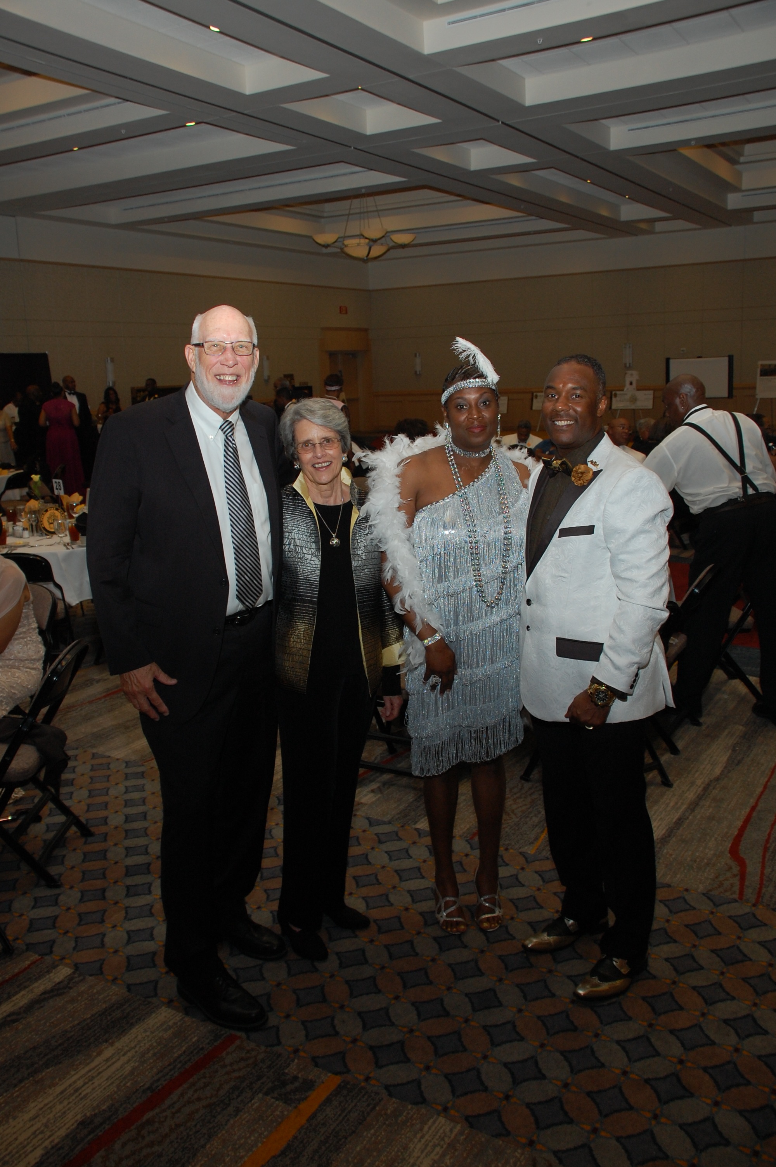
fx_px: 972
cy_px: 584
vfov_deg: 62.0
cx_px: 388
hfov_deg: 43.5
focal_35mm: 30
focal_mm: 20
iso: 400
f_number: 3.8
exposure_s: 1/100
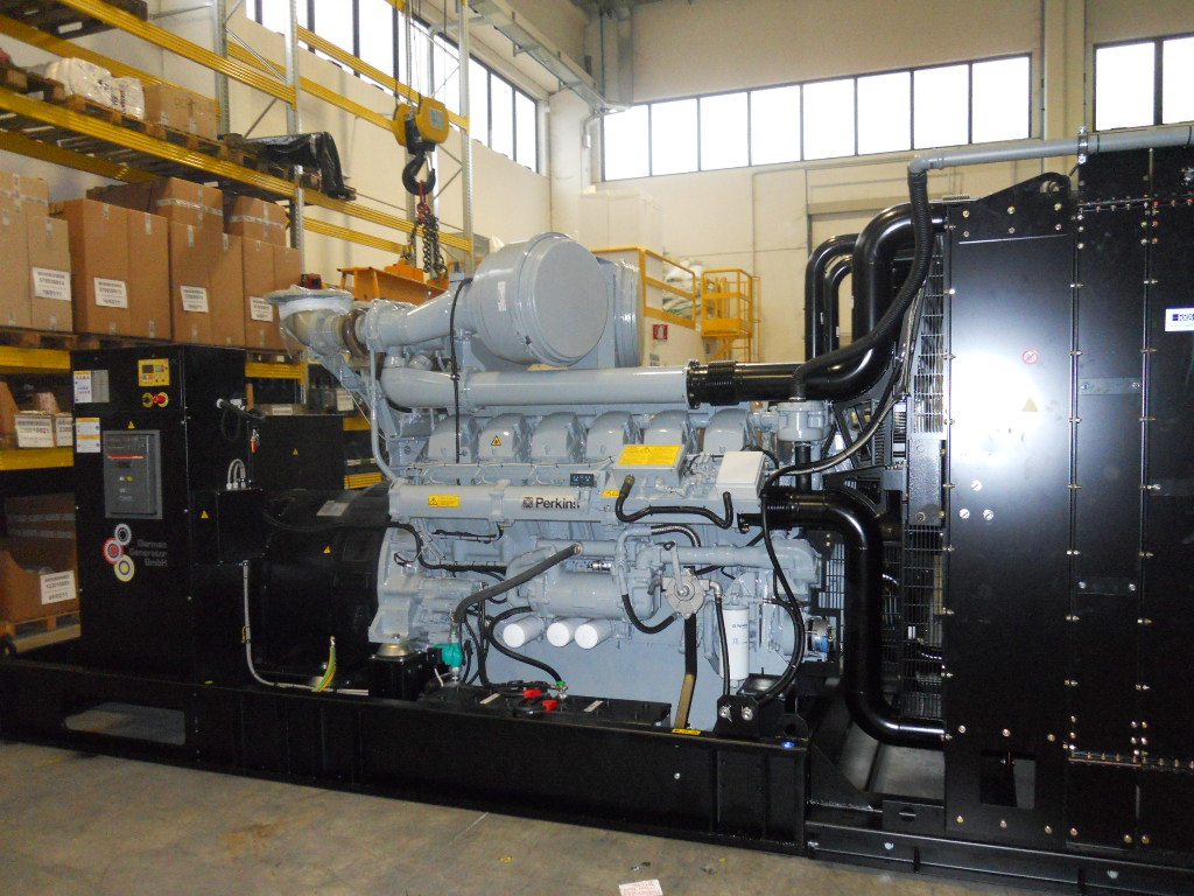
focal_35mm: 28
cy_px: 448
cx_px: 597
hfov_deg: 63.4
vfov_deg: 49.7
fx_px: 966
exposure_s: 1/25
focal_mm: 5
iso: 640
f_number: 2.7
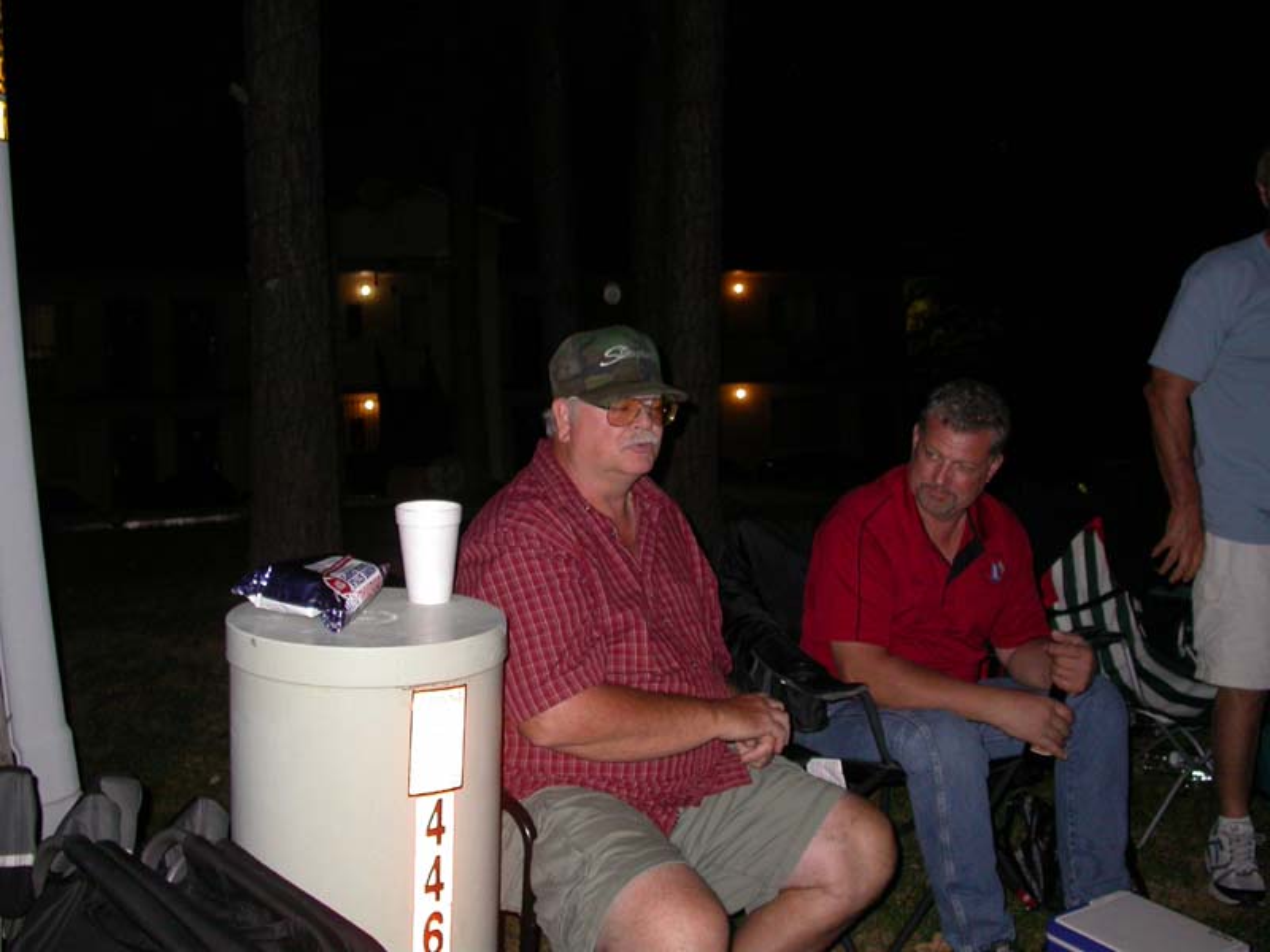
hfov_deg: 49.0
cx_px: 635
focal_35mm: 38
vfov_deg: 37.7
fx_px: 1394
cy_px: 476
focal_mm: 7.85
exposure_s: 1/60
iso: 200
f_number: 2.6
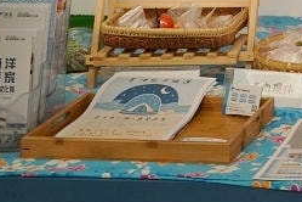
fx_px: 1132
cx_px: 696
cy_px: -228
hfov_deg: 12.4
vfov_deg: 9.4
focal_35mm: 135
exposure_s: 1/160
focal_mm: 28
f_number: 4
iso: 800
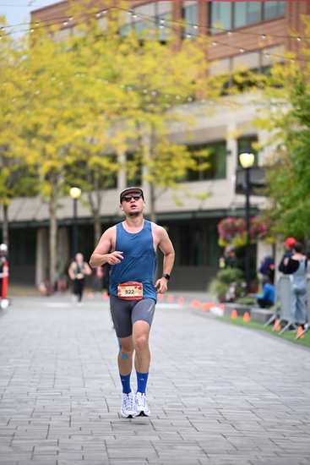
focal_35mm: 140
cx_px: 155
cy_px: 232
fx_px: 1807
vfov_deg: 14.6
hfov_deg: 9.8
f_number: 2.8
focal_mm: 140
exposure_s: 1/2000
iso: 640
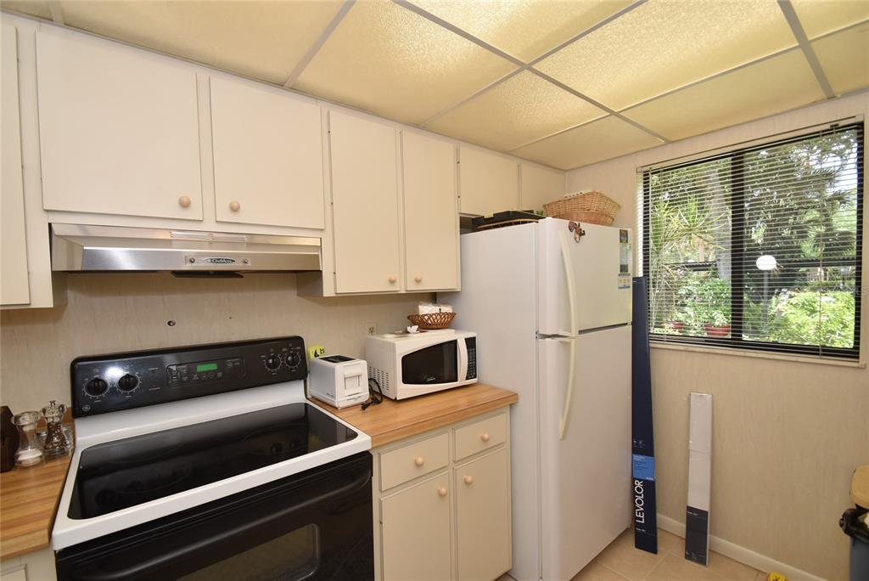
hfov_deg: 100.4
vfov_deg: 77.4
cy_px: 290
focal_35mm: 15
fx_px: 362
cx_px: 434
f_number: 5.6
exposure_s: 1/125
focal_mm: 10
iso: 400
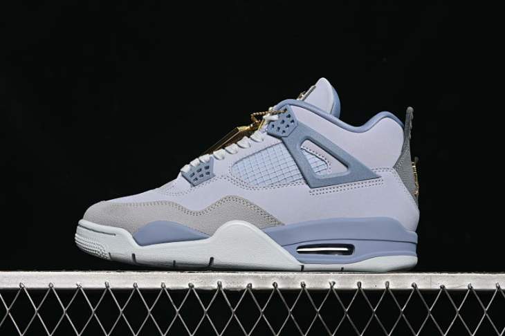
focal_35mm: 75
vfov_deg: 18.2
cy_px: 168
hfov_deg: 27.0
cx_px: 252
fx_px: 1052
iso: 160
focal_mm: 50
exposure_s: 1/60
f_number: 7.1
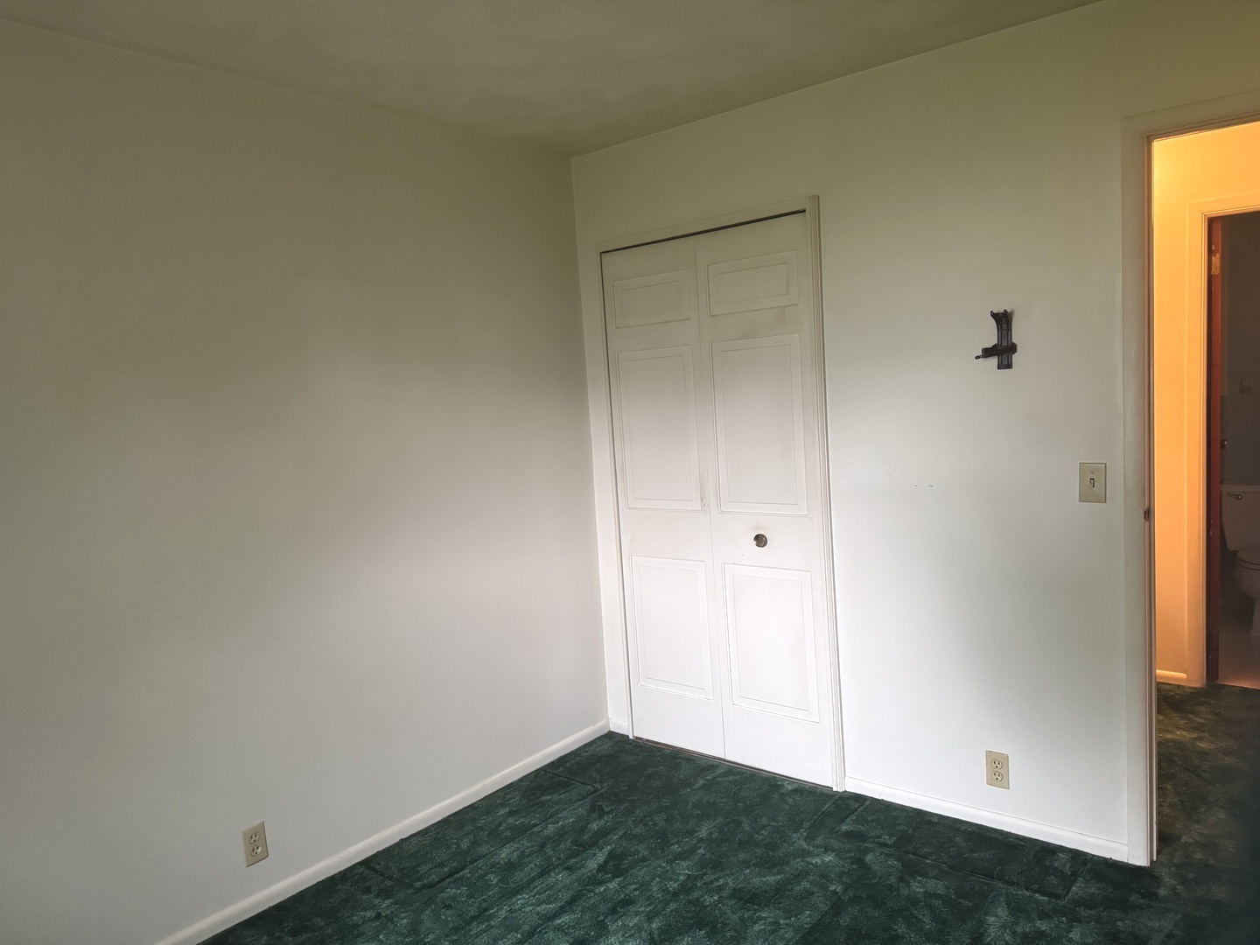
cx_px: 630
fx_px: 874
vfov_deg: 56.8
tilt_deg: -6.2
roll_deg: +3.4
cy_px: 472
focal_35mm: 24
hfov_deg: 71.6
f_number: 1.78
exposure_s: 1/40
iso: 640
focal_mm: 6.76
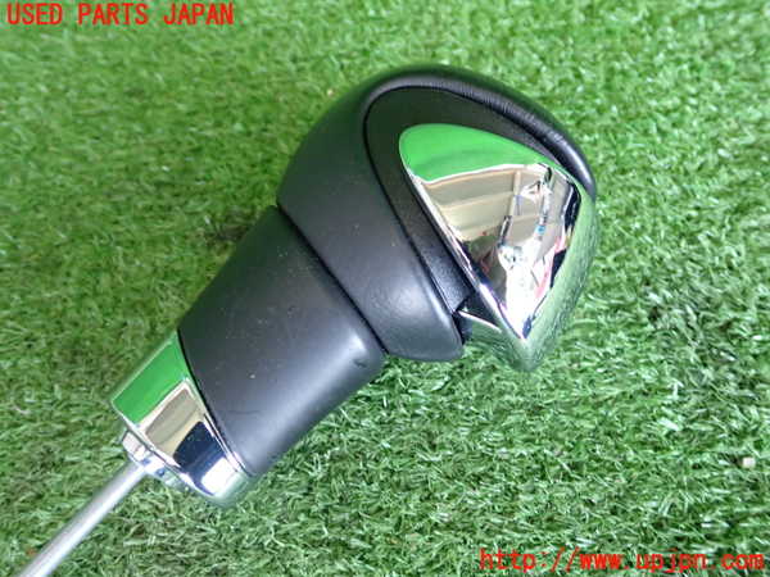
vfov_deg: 44.2
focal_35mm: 32
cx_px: 385
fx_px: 712
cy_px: 288
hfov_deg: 56.8
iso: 320
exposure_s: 1/50
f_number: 2.4
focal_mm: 5.79
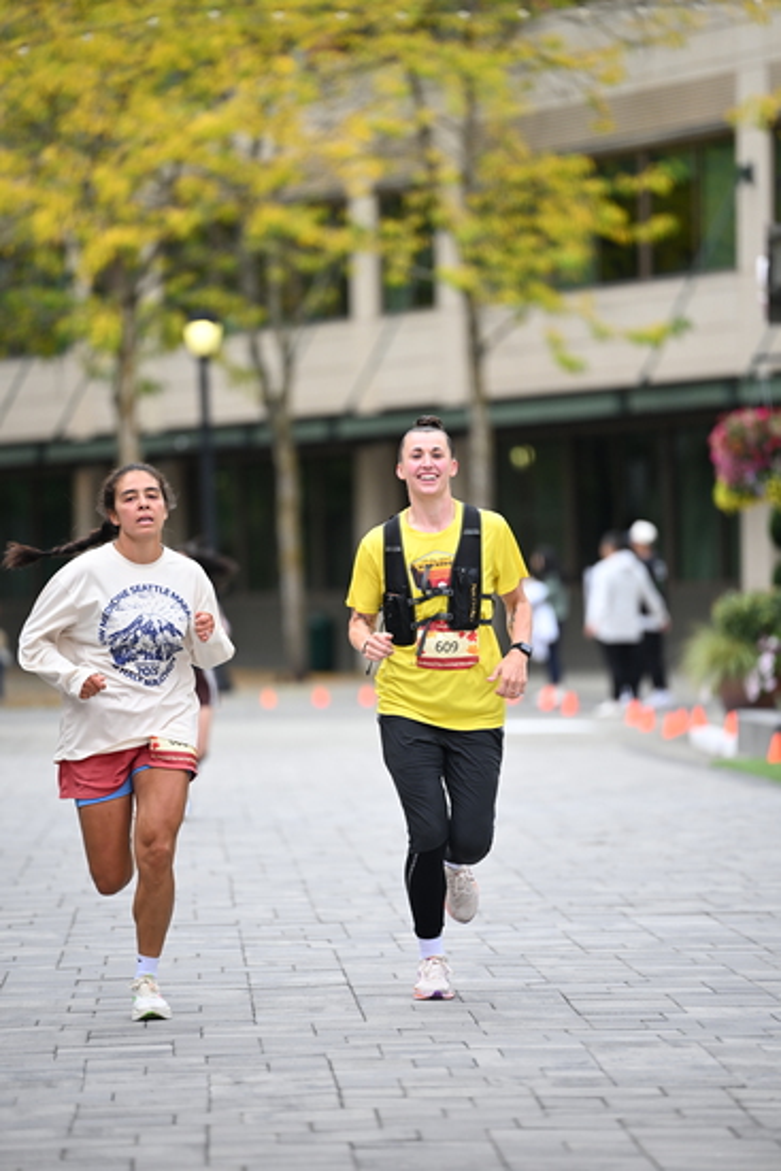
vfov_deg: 10.3
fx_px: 6504
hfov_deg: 6.9
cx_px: 390
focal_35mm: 200
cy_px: 586
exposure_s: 1/2000
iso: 640
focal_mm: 200
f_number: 2.8
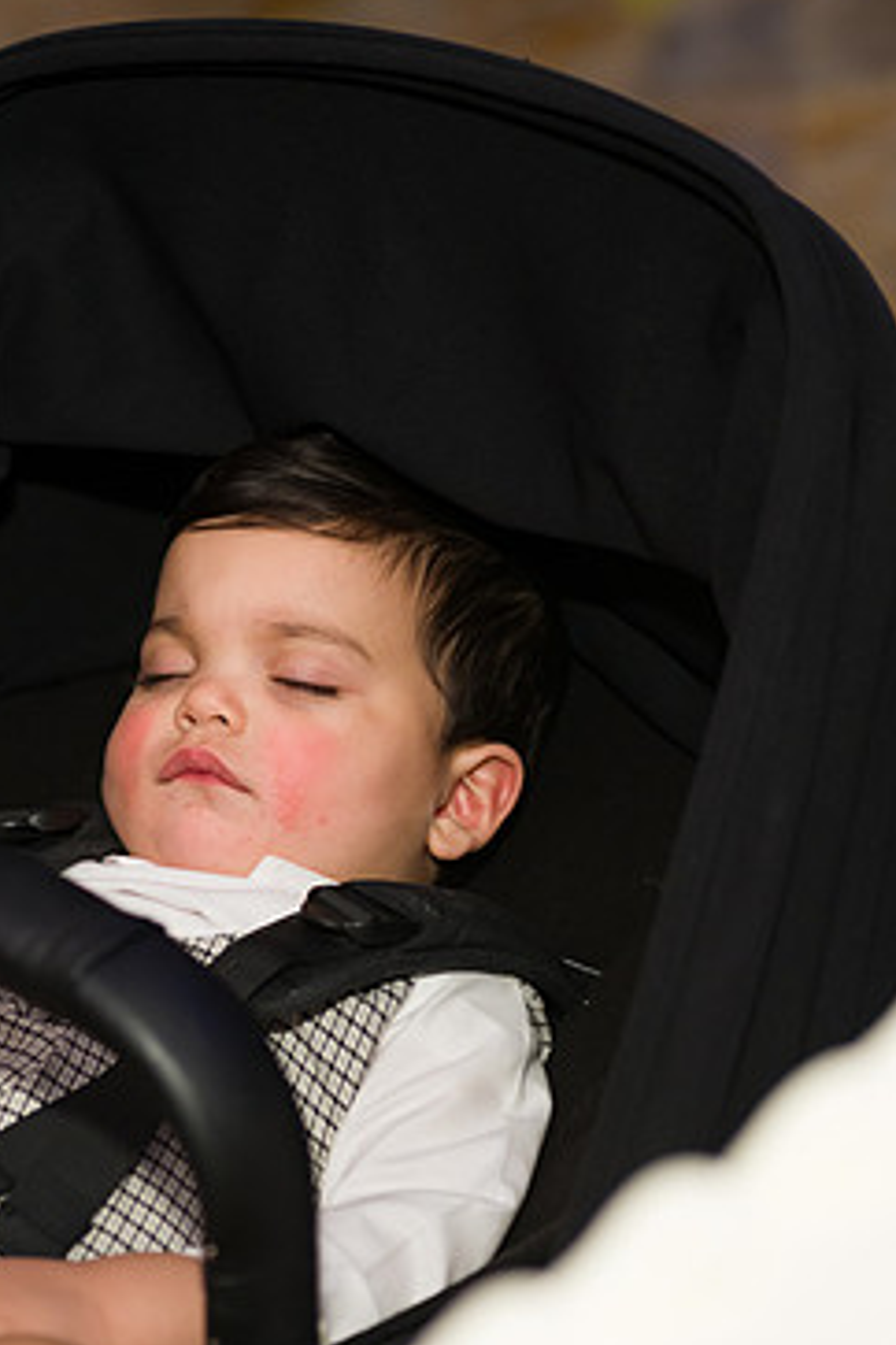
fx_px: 4181
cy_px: 691
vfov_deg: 18.3
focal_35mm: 112
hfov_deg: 12.2
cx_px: 285
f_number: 3.2
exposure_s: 1/250
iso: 800
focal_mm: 70
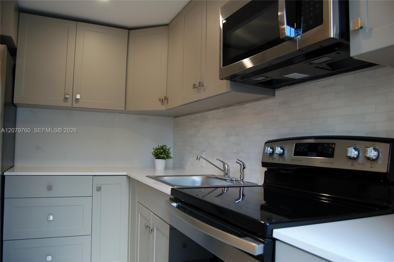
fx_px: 295
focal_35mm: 27
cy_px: 131
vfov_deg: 47.8
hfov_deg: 67.4
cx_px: 197
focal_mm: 18
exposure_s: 1/80
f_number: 4.5
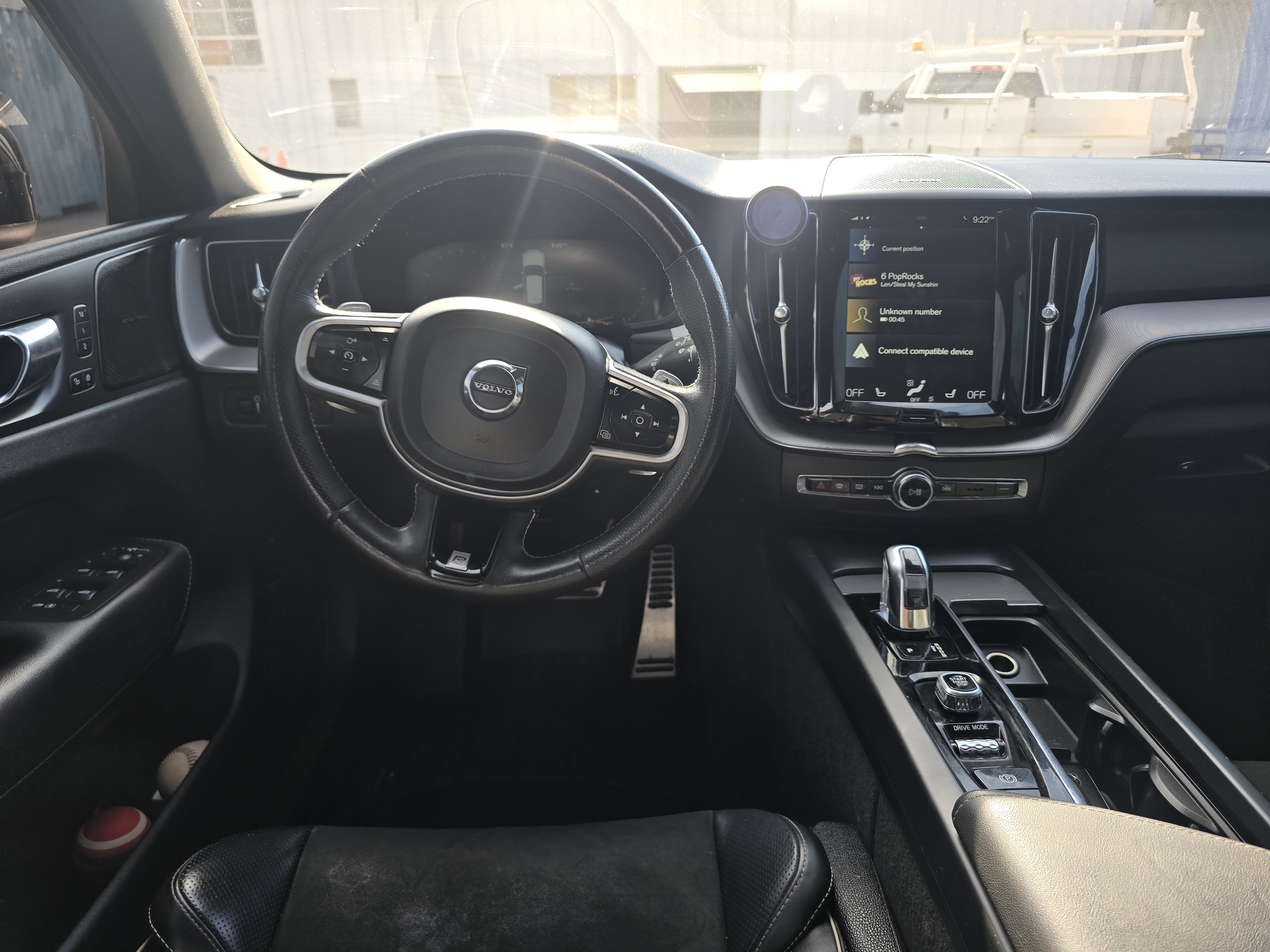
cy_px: 476
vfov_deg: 58.9
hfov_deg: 73.9
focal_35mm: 23
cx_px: 635
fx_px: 844
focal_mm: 6.3
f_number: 1.7
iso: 20
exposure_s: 1/180
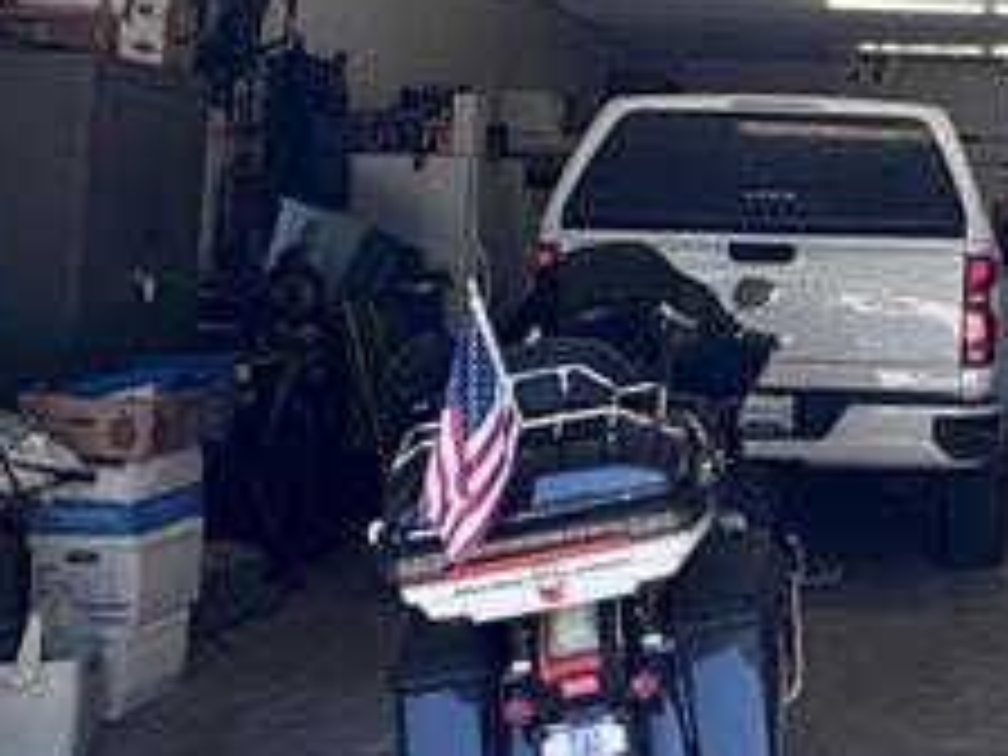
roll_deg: -1.1
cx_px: 1026
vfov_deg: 22.5
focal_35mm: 64
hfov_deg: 28.3
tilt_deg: +2.8
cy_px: 122
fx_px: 1864
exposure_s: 1/261
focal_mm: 2.22
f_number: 2.2
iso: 40
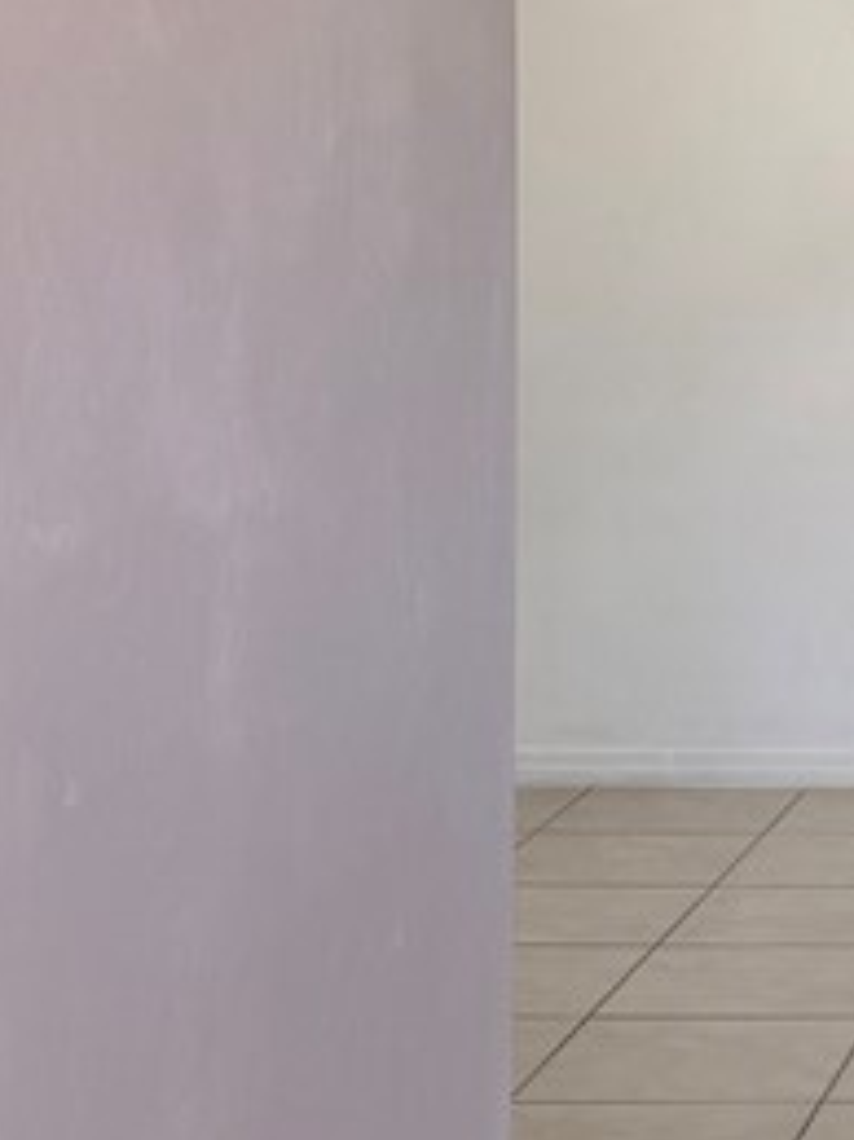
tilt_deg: -3.3
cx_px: 1519
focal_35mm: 95
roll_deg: +0.0
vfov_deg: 20.6
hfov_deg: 13.9
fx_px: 3128
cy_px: 348
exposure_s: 1/120
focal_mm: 6.76
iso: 80
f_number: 1.78
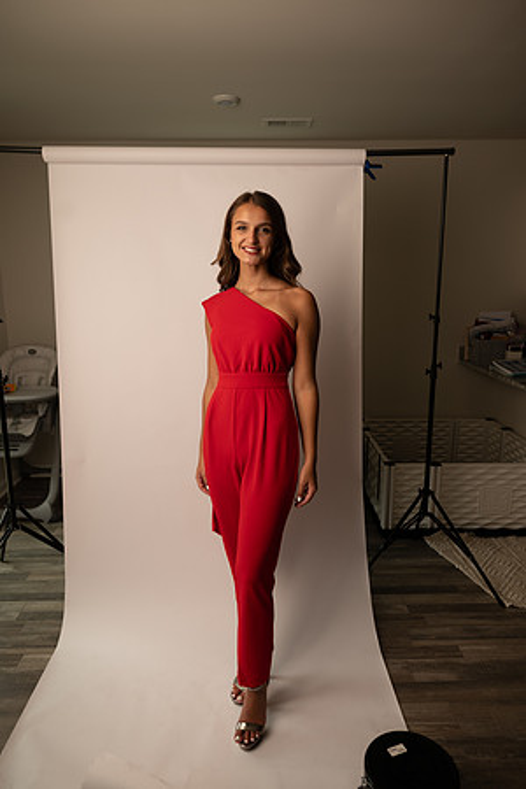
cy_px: 394
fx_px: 526
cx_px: 263
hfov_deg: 53.1
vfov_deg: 73.7
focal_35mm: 24
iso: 100
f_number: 3.2
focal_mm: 24
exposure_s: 1/160
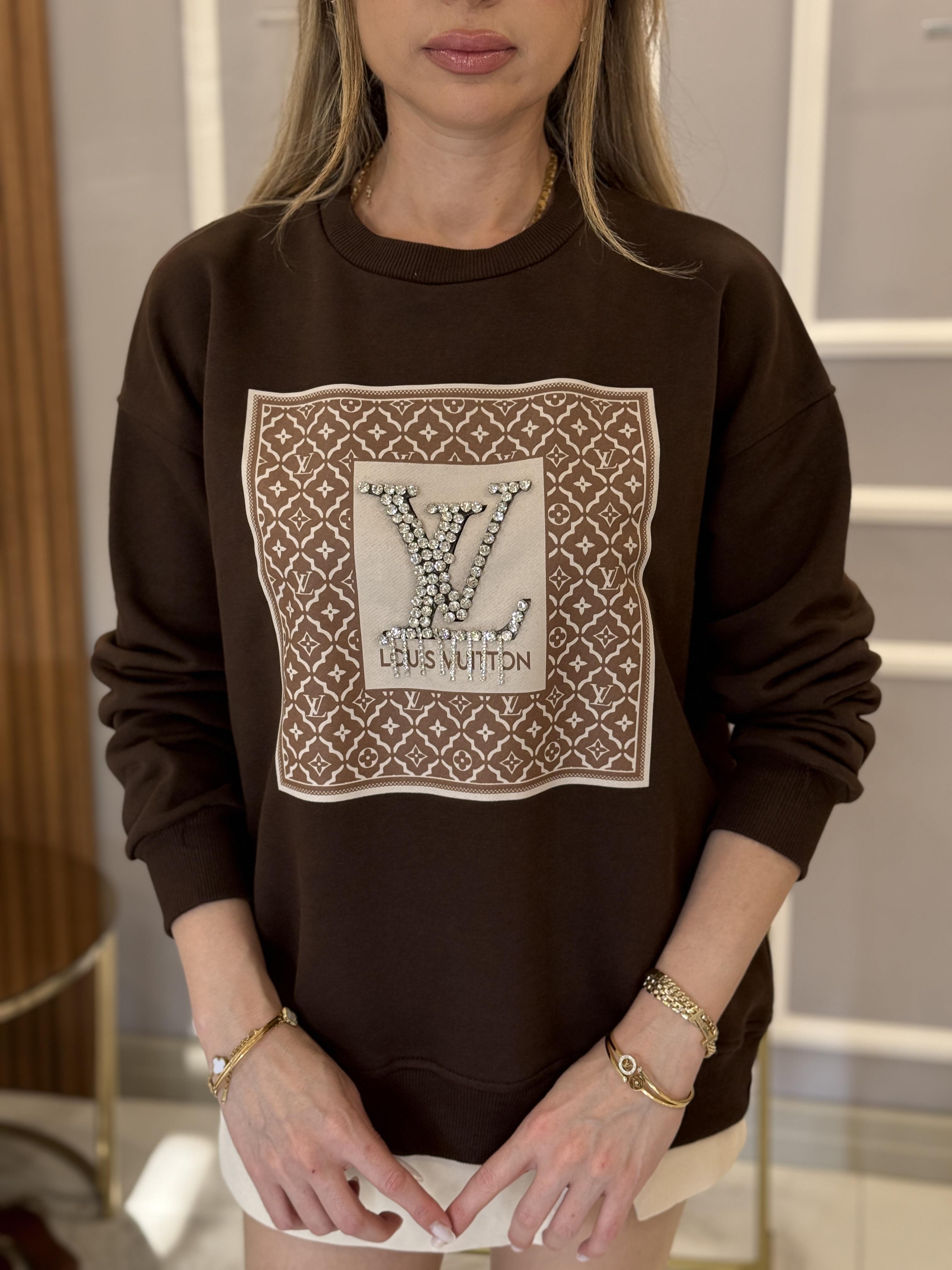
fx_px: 1760
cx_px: 476
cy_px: 635
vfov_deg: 39.7
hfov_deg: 30.3
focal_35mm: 48
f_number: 1.78
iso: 160
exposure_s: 1/145
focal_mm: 6.76
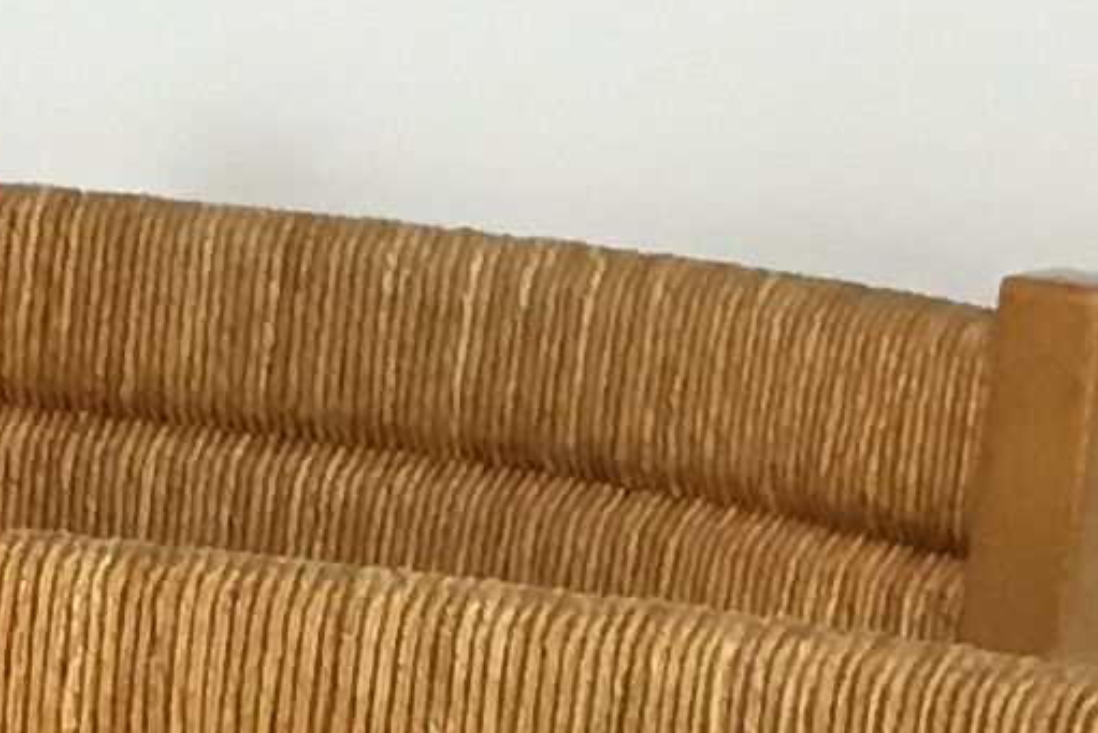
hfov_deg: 8.4
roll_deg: -1.1
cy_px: 1870
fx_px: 7261
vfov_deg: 5.5
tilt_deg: -21.0
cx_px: -720
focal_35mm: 238
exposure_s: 1/33
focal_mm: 4.15
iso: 50
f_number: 2.2
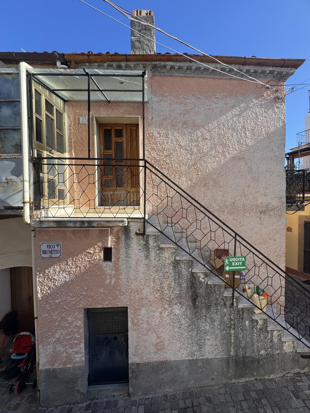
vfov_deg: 102.1
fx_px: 167
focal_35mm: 14
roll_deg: +0.9
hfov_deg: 85.7
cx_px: 155
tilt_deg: -1.0
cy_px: 206
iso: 40
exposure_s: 1/771
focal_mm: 2.22
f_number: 2.2
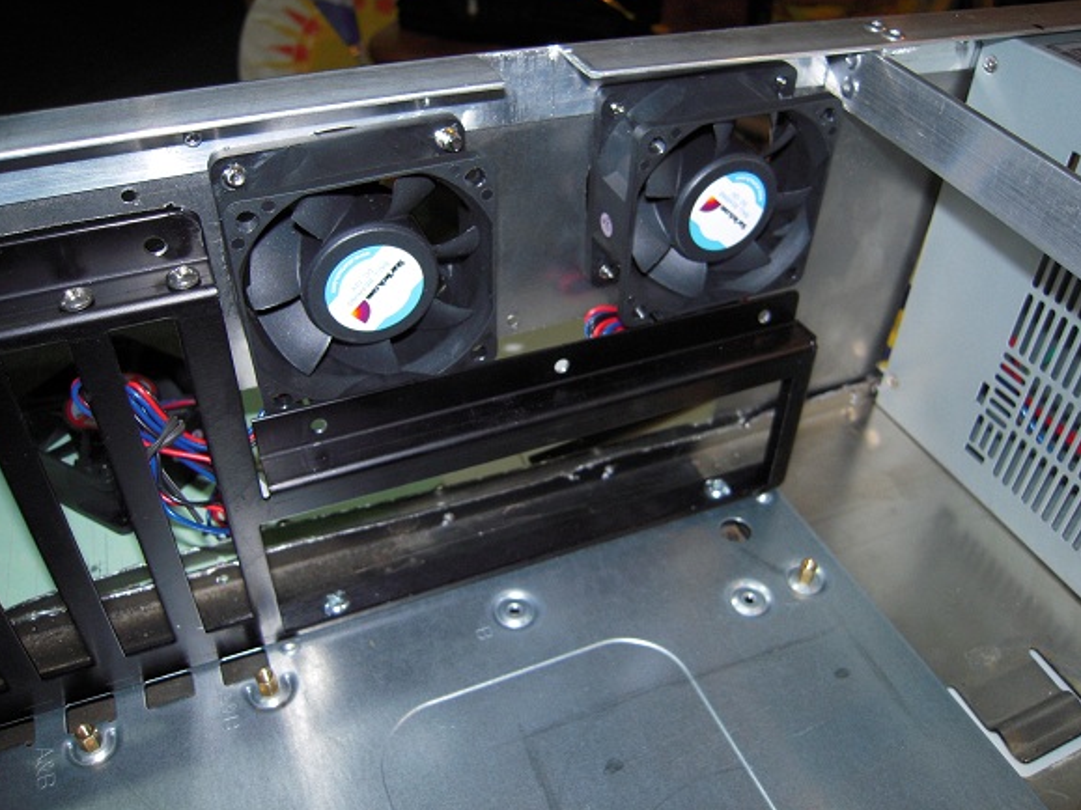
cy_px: 396
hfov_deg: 61.7
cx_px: 540
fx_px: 905
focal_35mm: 29
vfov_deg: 48.2
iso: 200
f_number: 2.7
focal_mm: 5
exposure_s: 1/25
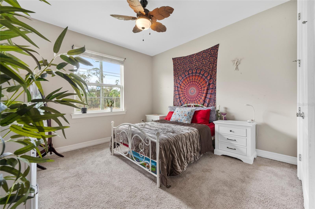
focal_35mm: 14
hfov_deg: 104.3
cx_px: 158
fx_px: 122
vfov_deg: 81.1
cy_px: 104
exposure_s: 1/2
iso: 200
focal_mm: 14
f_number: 8
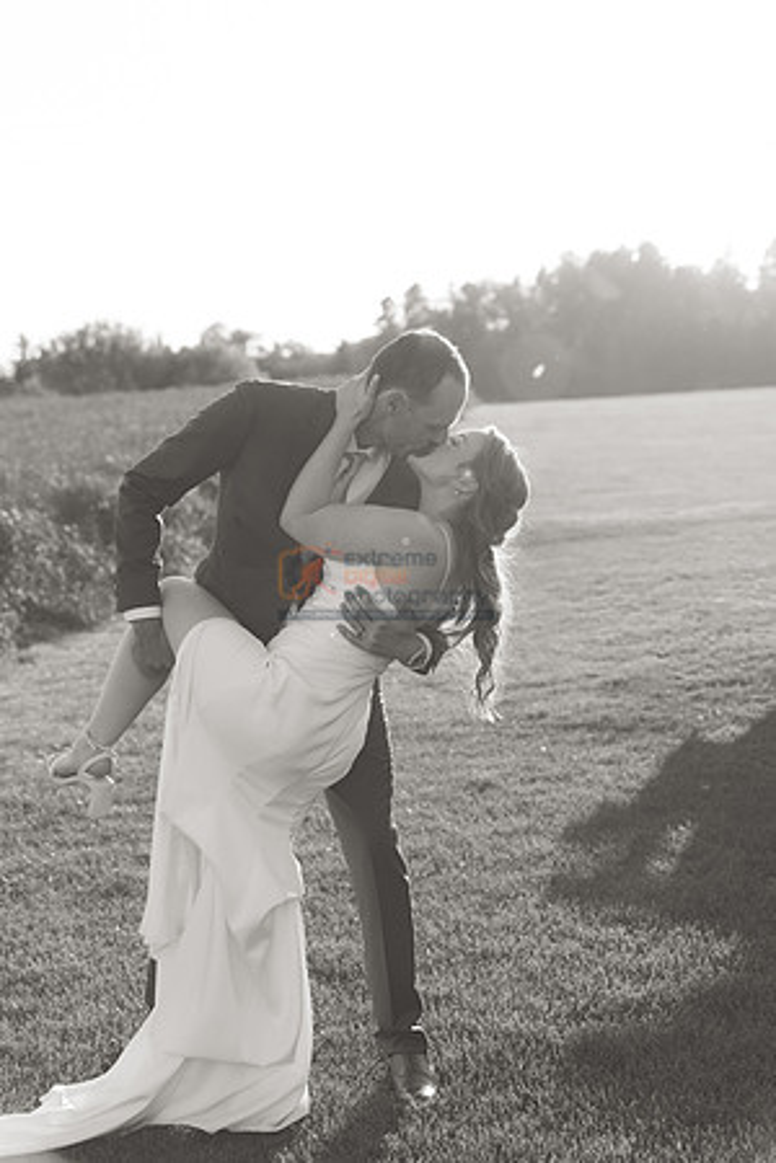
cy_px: 582
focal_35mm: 60
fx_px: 1940
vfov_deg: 33.4
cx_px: 388
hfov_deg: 22.6
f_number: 3.5
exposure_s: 1/320
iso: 125
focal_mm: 60
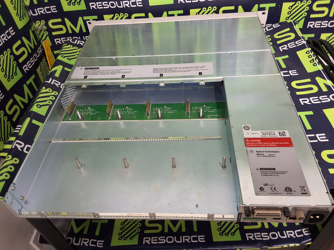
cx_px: 167
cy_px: 125
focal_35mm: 28
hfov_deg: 63.4
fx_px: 270
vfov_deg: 49.7
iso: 200
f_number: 1.9
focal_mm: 2.91
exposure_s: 1/30
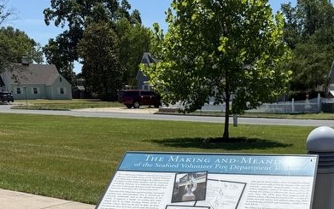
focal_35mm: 52
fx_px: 474
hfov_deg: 38.1
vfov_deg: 22.9
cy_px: 250
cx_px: 237
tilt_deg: -15.7
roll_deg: +0.3
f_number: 1.78
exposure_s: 1/5714
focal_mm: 6.76
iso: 80
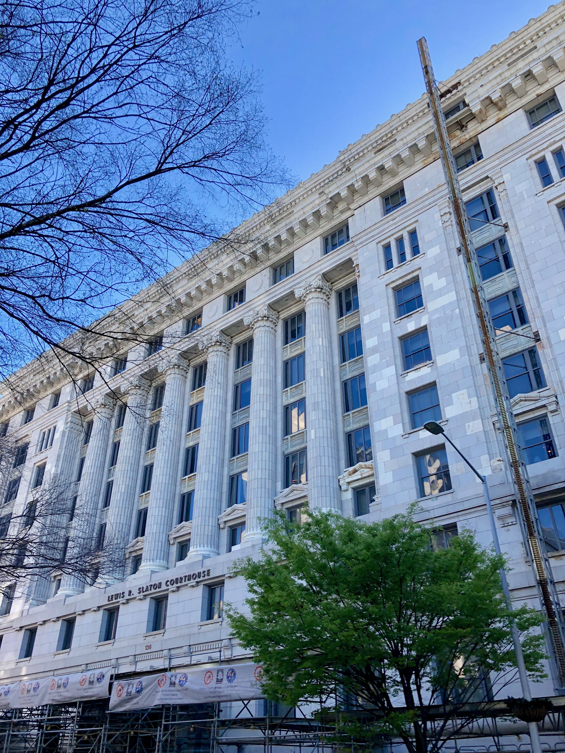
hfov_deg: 49.7
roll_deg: -2.2
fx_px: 609
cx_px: 282
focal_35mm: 28
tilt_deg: +32.5
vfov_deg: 63.4
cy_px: 376
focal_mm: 3.99
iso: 20
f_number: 1.8
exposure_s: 1/506
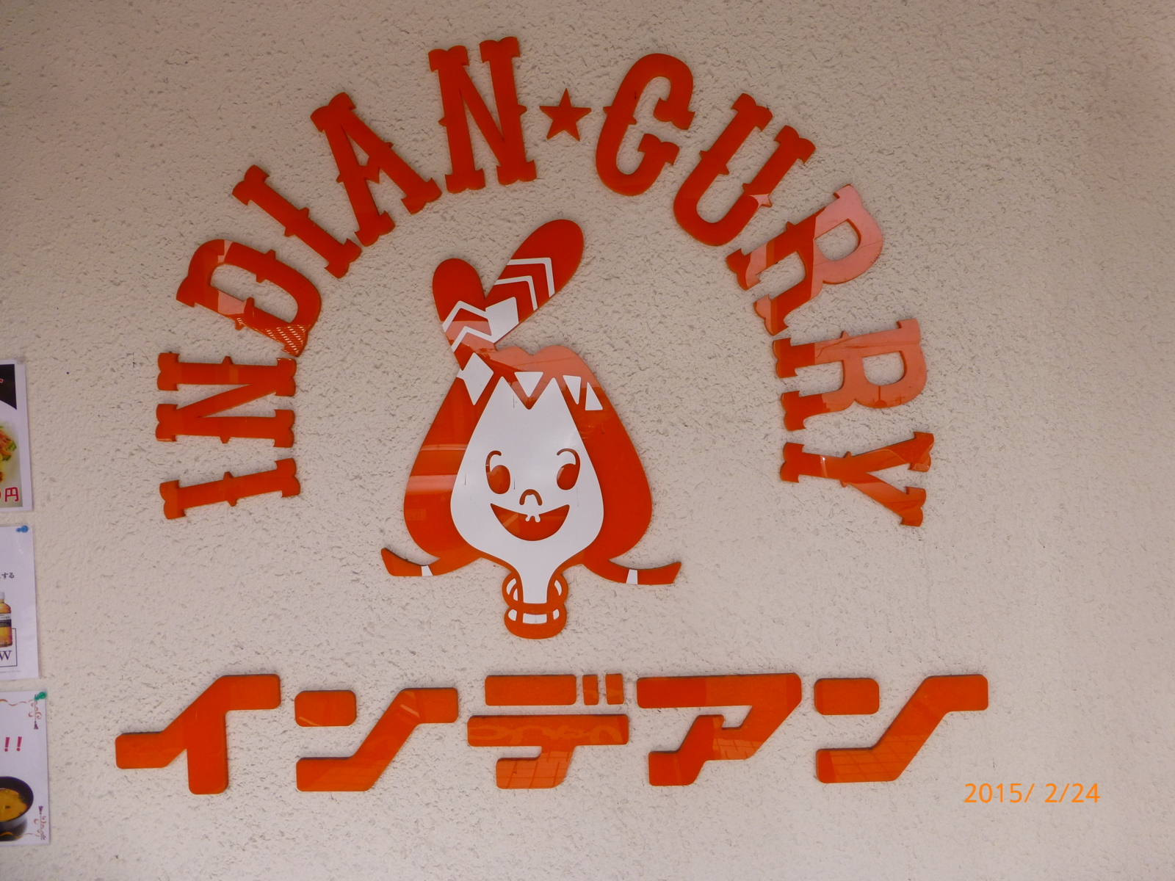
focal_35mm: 24
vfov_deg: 56.8
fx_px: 815
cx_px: 588
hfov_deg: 71.6
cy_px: 440
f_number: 4
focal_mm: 4.3
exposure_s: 1/400
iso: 100
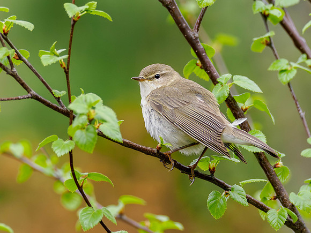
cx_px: 133
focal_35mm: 1106
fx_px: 9934
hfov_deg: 1.8
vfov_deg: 1.3
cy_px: 53
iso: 1250
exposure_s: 1/2500
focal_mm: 300
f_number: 4
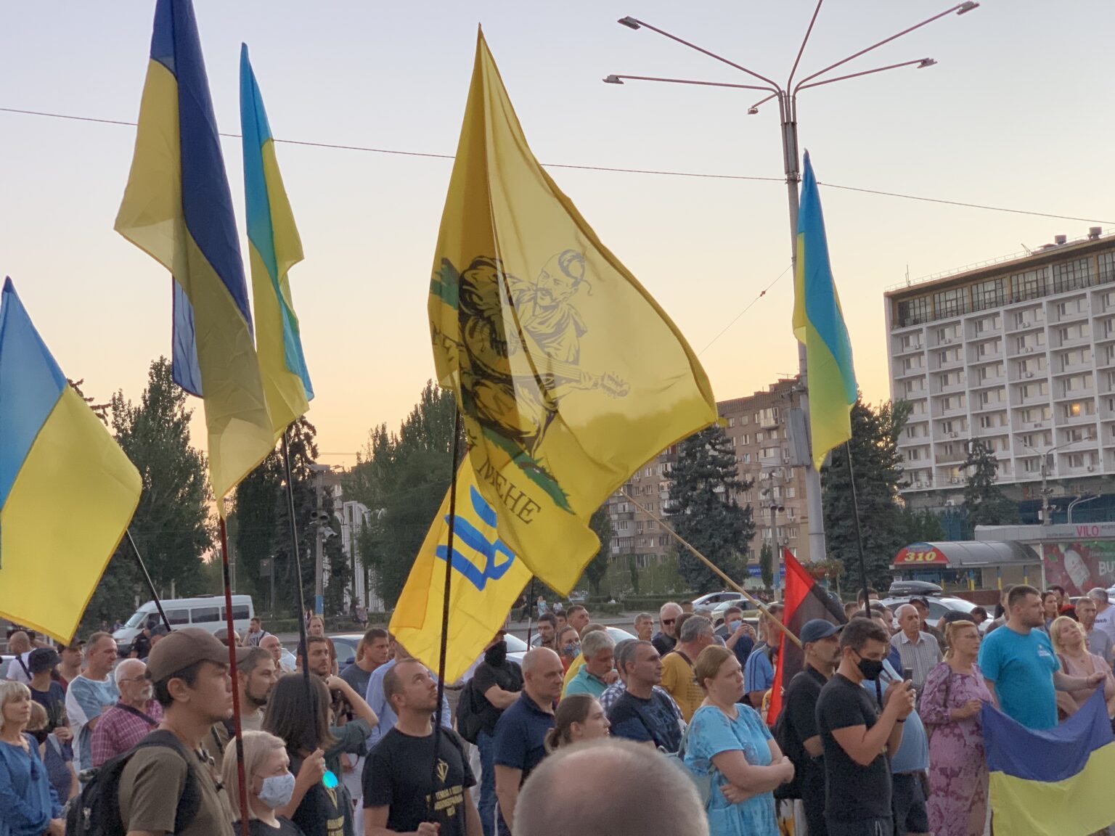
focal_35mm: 52
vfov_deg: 28.0
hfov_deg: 36.8
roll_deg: +1.9
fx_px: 1675
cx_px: 558
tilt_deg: +5.1
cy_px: 418
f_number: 2.4
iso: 40
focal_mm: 6
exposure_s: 1/122
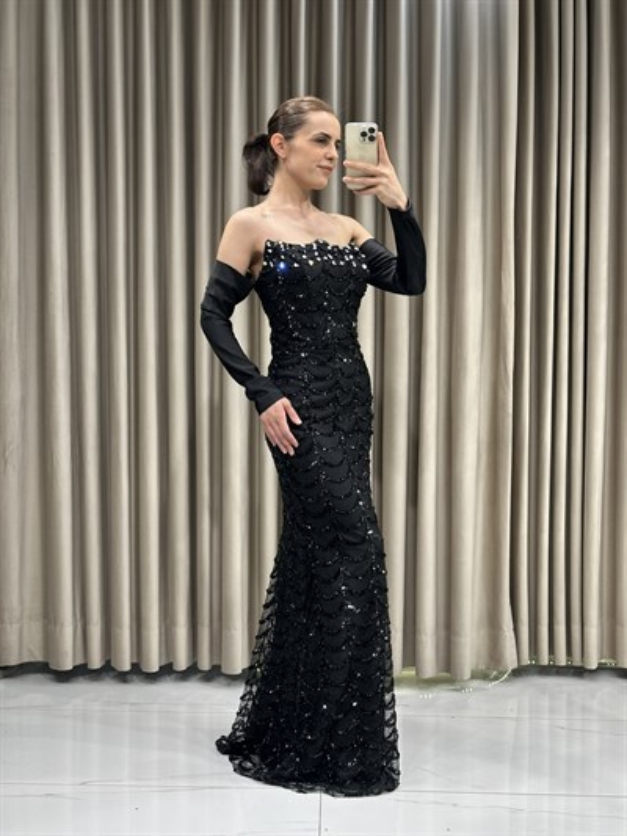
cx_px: 314
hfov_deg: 30.3
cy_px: 418
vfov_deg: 39.6
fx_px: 1159
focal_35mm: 48
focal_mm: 6.86
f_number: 1.78
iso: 64
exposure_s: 1/389
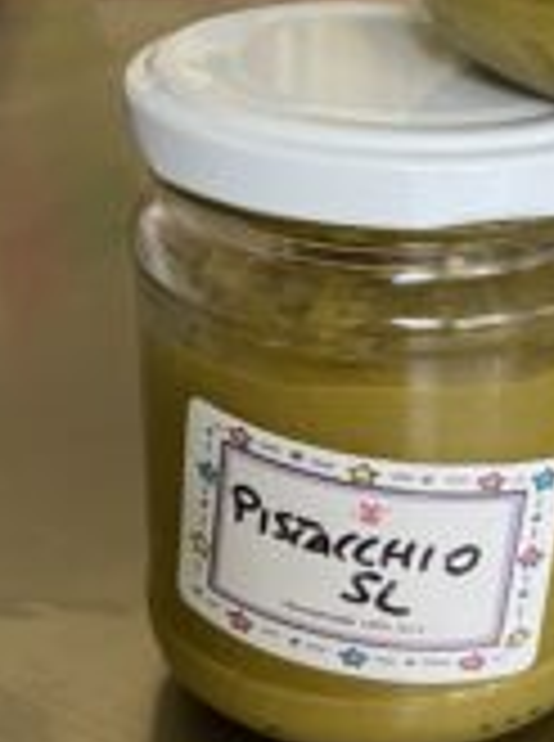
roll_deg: -5.3
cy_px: 319
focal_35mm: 79
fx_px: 1692
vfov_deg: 24.7
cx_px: 660
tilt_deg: -23.6
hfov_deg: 17.7
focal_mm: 4.25
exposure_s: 1/75
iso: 125
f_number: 1.8
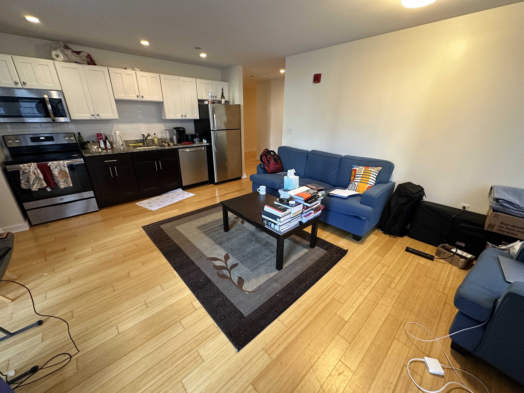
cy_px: 196
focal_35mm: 14
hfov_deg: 102.1
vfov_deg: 85.7
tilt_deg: -21.1
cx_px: 262
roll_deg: -0.7
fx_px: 212
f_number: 2.2
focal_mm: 2.22
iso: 400
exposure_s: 1/60
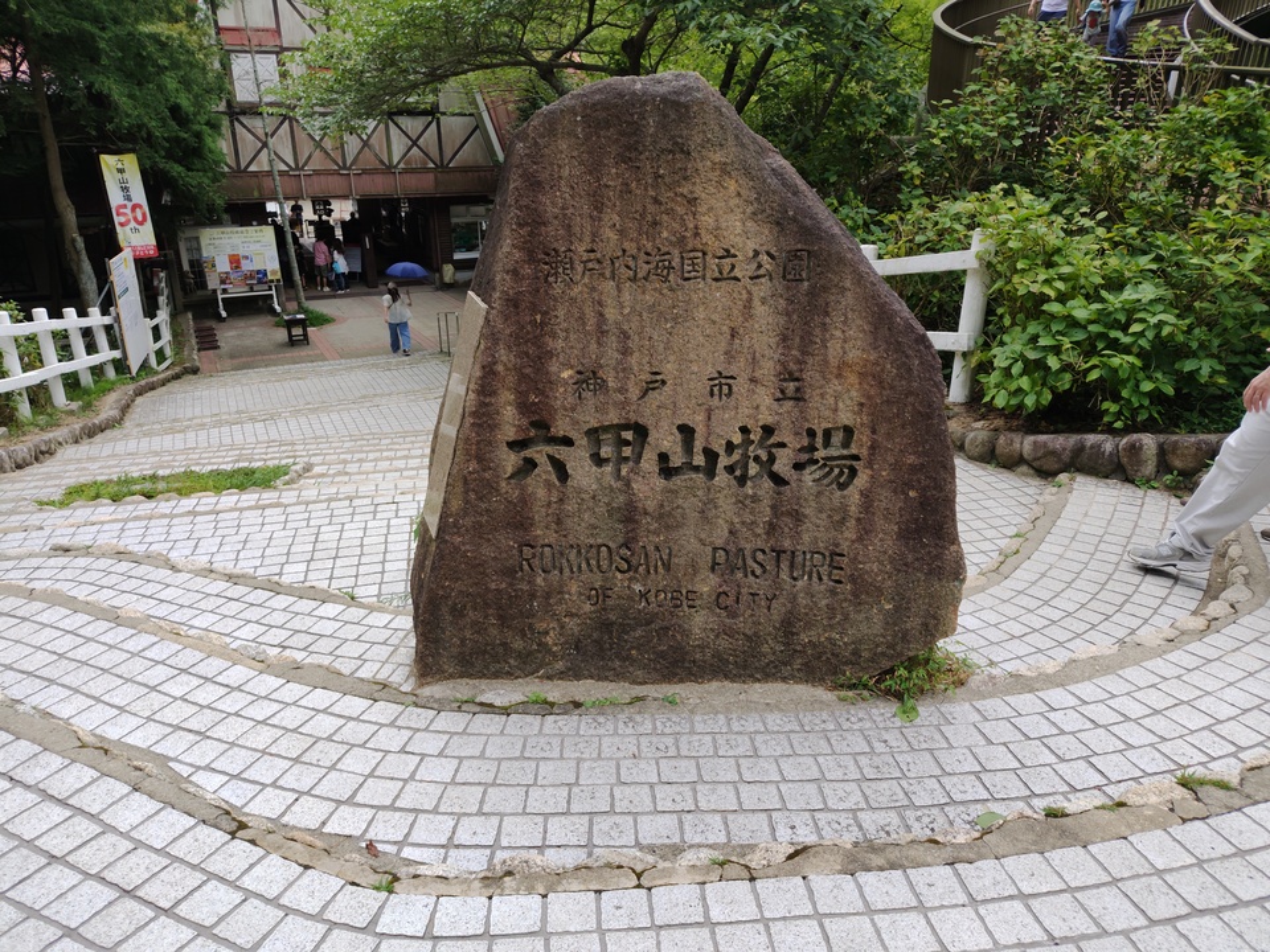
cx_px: 635
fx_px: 844
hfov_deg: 73.9
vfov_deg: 58.9
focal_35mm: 23
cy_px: 476
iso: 50
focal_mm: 5.56
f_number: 1.88
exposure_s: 1/544
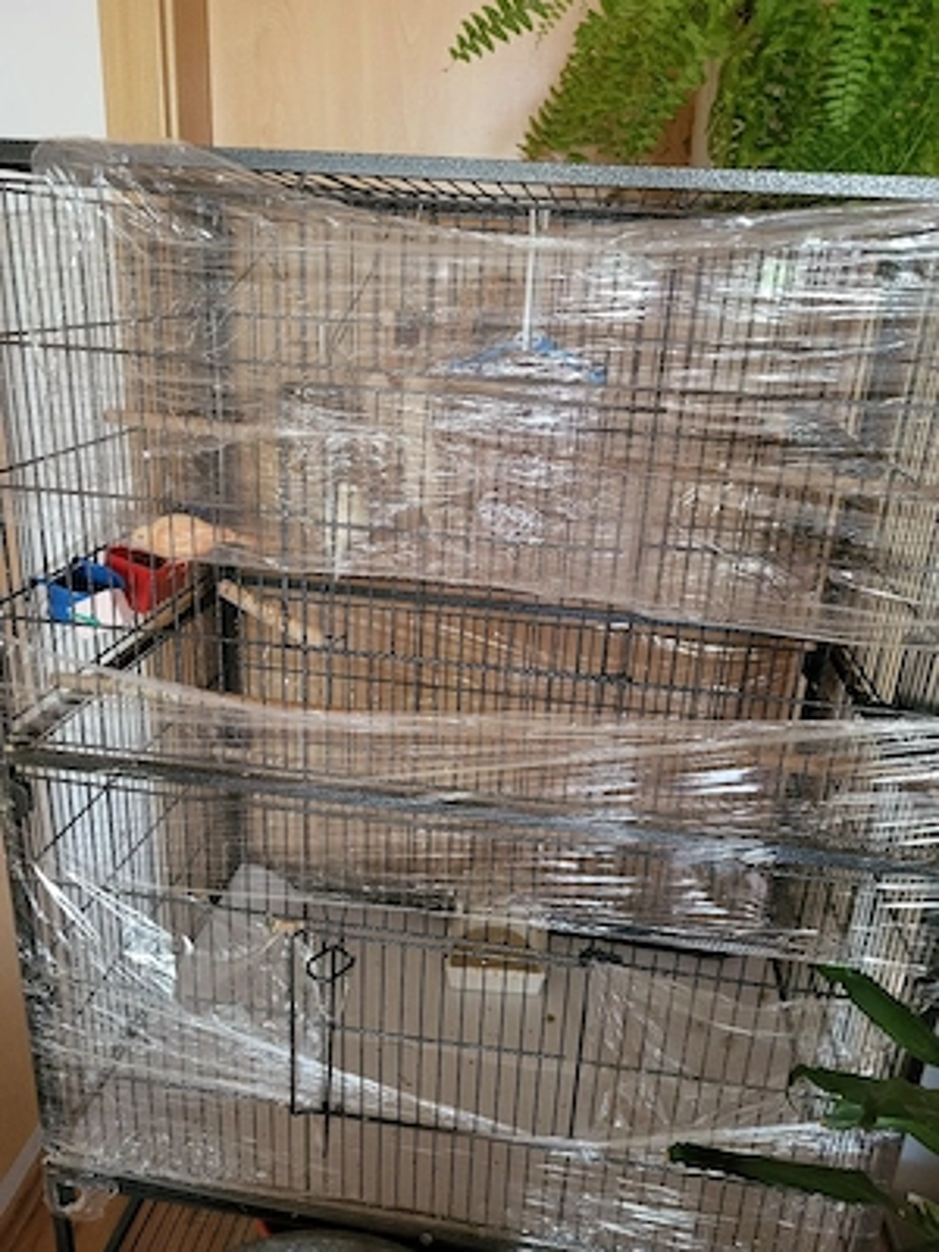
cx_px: 470
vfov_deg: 67.3
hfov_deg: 53.1
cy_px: 626
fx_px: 940
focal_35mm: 26
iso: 500
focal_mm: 5.4
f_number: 1.8
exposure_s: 1/25.1
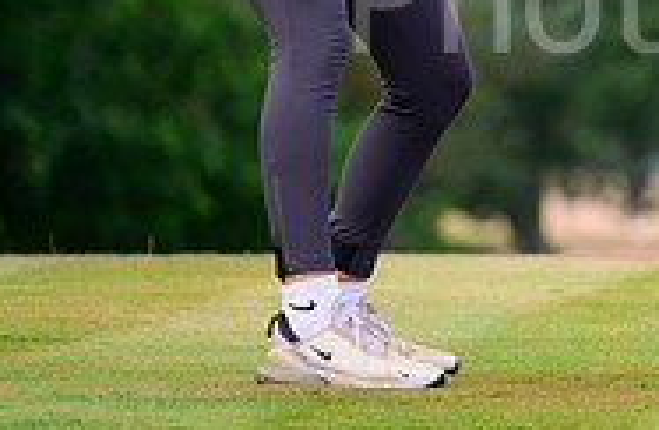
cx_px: 825
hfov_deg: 2.6
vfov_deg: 1.7
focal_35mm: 801
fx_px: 14566
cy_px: -128
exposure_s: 1/1250
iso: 500
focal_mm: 250
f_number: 5.6
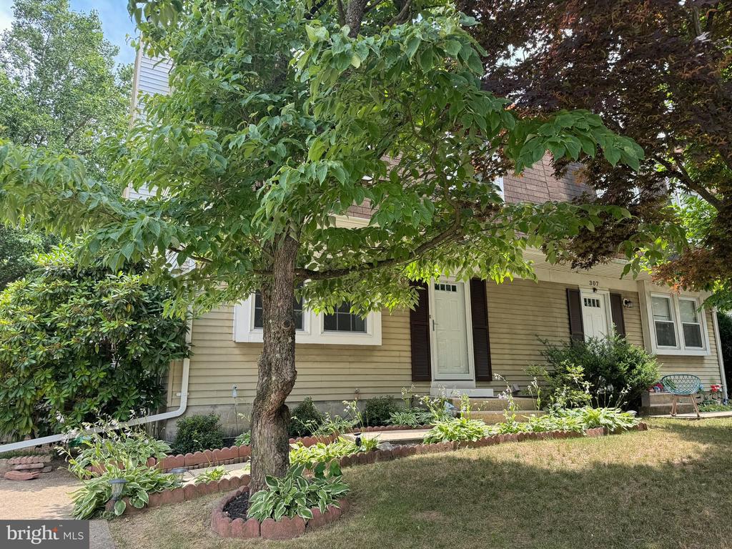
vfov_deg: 56.8
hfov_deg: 71.6
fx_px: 508
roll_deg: +1.0
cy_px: 274
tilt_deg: +11.7
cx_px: 366
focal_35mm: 24
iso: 80
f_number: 1.8
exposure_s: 1/518
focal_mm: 6.8
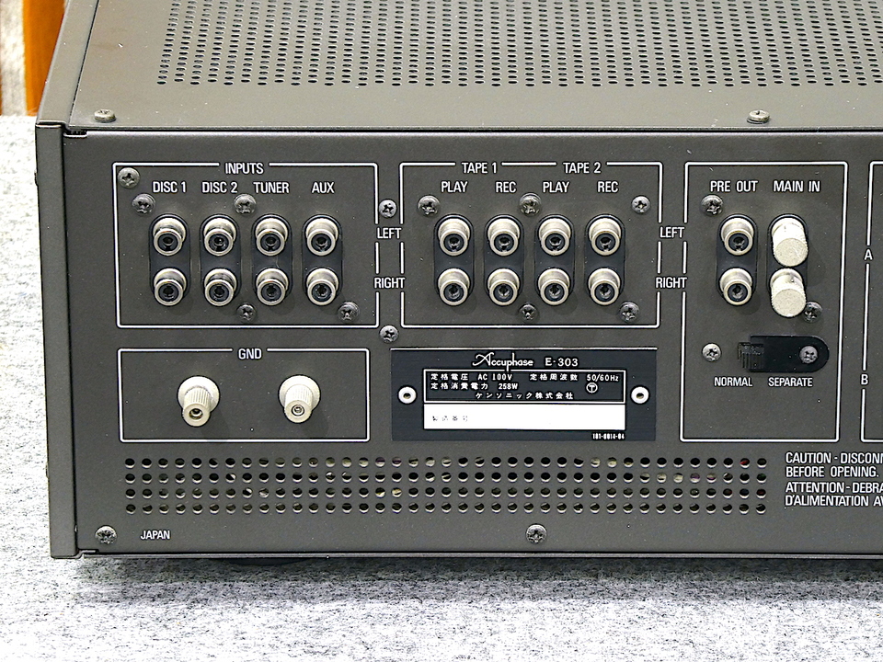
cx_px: 442
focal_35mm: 172
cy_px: 331
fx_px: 4387
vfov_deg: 8.6
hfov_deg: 11.5
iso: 200
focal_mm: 30.9
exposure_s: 1/2
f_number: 5.6
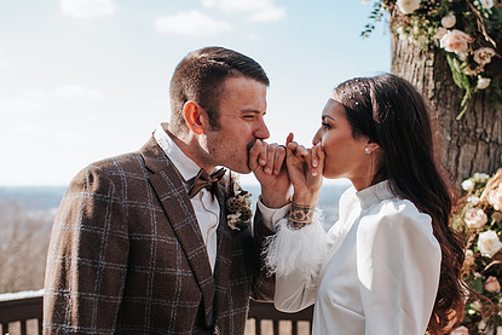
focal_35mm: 54
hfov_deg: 36.6
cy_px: 189
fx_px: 753
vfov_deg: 25.1
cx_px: 319
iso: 100
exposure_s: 1/640
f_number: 2.8
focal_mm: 35
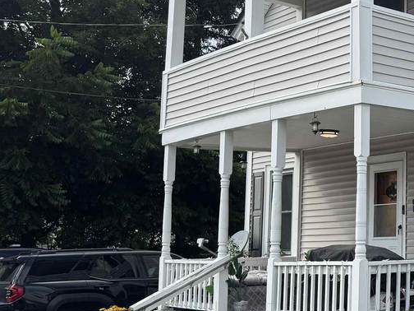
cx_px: 525
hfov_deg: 27.1
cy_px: 169
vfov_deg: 24.0
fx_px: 730
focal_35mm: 61
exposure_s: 1/2506
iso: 80
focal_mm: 6.76
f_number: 1.78
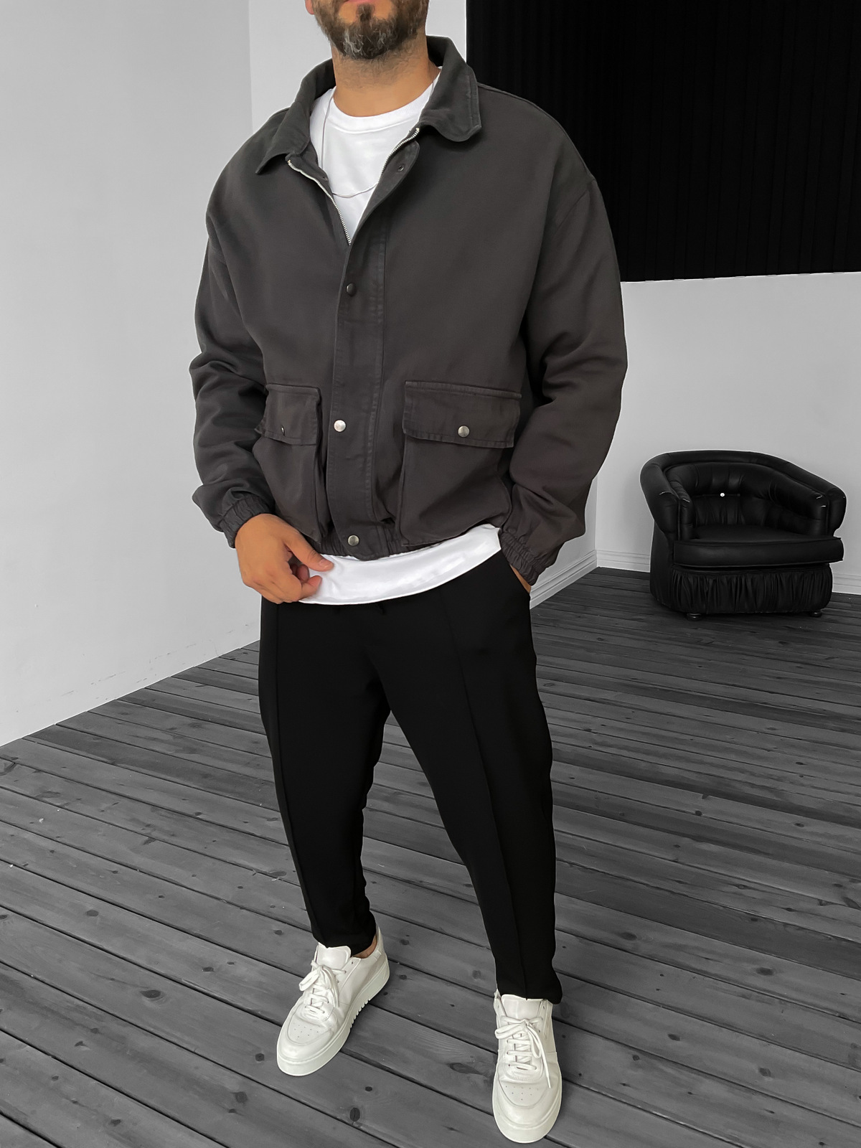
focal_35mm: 29
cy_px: 574
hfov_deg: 48.2
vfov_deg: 61.7
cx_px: 430
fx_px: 962
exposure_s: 1/120
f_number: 1.8
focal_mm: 3
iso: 25
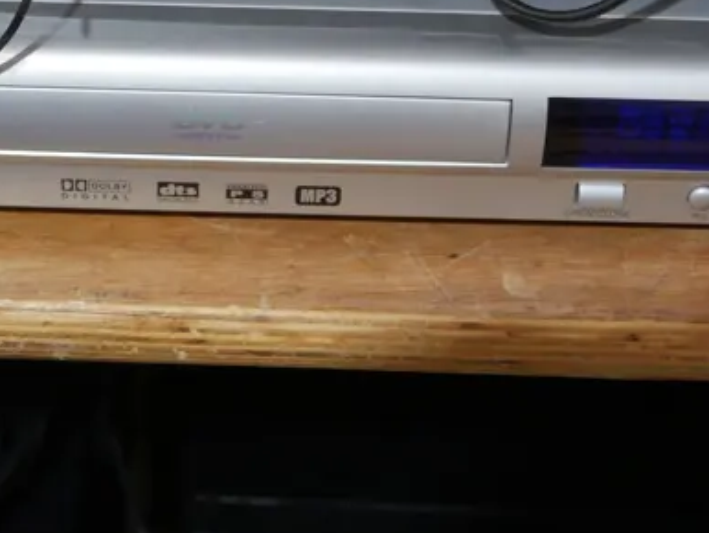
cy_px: -144
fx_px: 2172
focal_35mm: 106
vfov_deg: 13.5
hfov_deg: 18.5
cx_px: 233
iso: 1000
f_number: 4.5
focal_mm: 20
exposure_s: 1/60
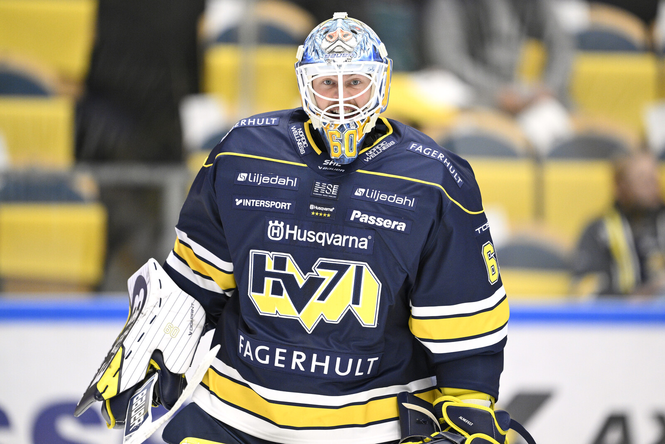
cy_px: 222
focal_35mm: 400
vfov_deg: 3.4
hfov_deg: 5.2
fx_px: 7389
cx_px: 332
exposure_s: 1/1000
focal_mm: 400
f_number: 2.8
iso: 3200
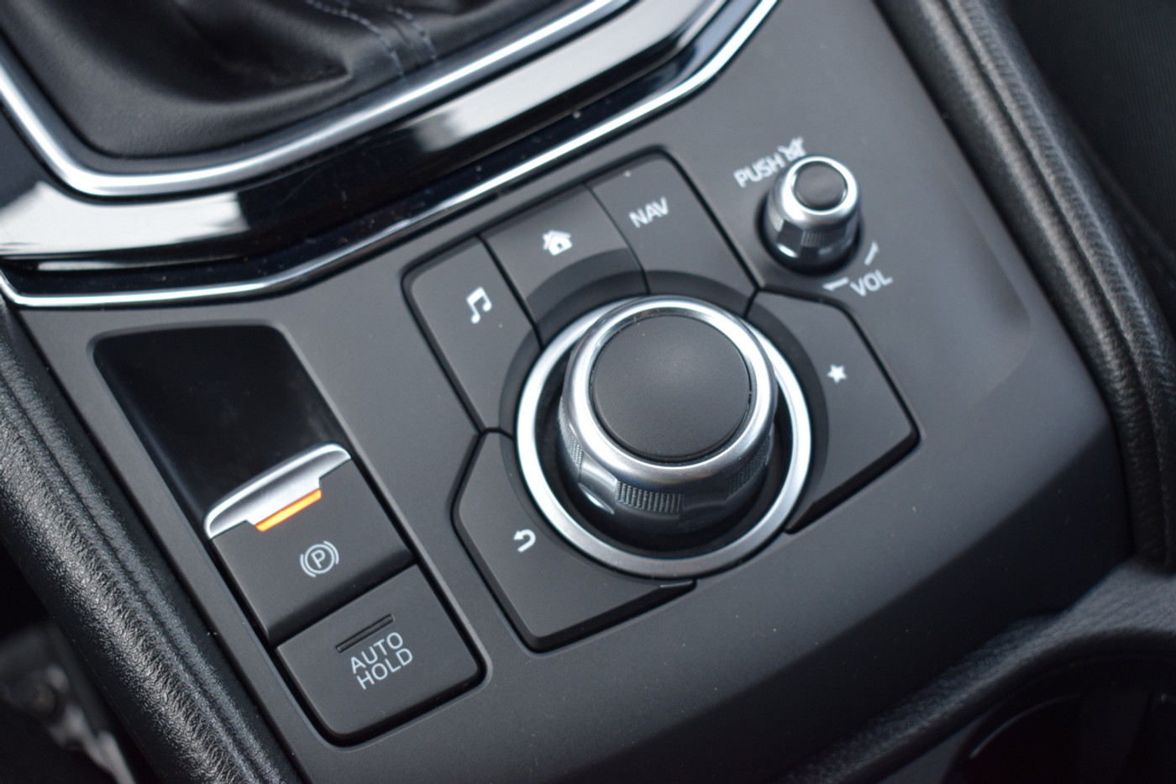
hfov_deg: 37.9
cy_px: 392
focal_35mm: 52
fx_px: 1715
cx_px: 588
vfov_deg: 25.7
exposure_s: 1/60
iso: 720
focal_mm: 35
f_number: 4.5
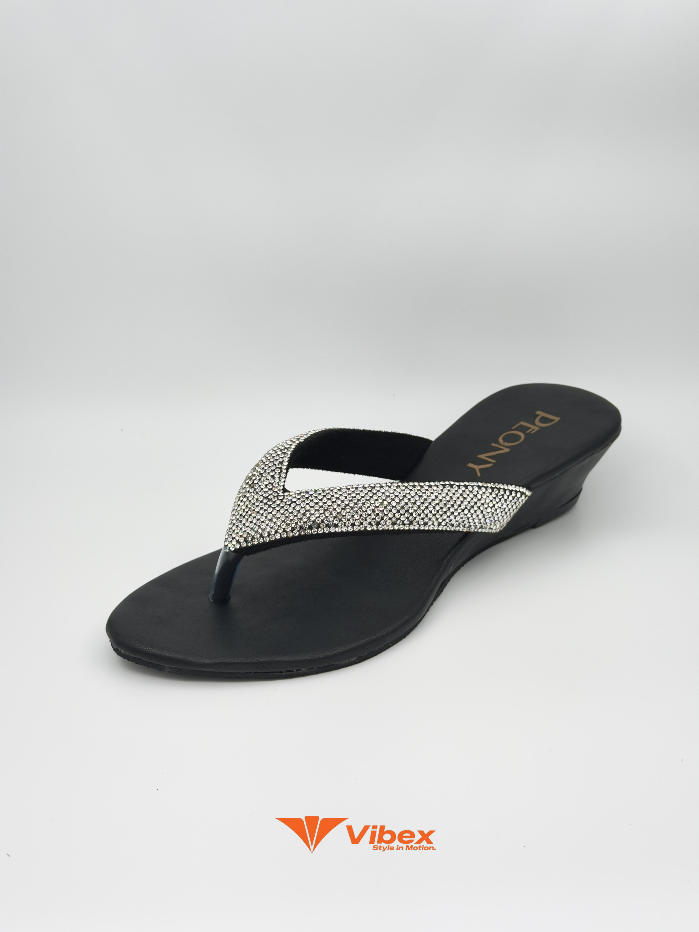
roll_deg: +1.0
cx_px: 350
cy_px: 466
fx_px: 1292
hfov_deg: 30.3
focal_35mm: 48
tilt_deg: -25.6
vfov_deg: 39.7
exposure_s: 1/1754
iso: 64
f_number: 1.78
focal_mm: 6.76
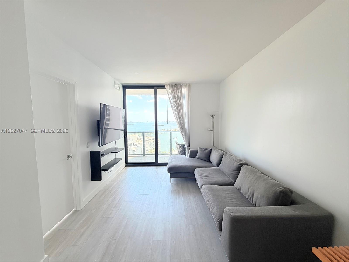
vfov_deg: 85.7
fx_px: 141
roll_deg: +0.1
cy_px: 131
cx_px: 174
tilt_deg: -4.7
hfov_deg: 102.1
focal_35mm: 14
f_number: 2.2
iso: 80
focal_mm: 2.22
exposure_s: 1/121
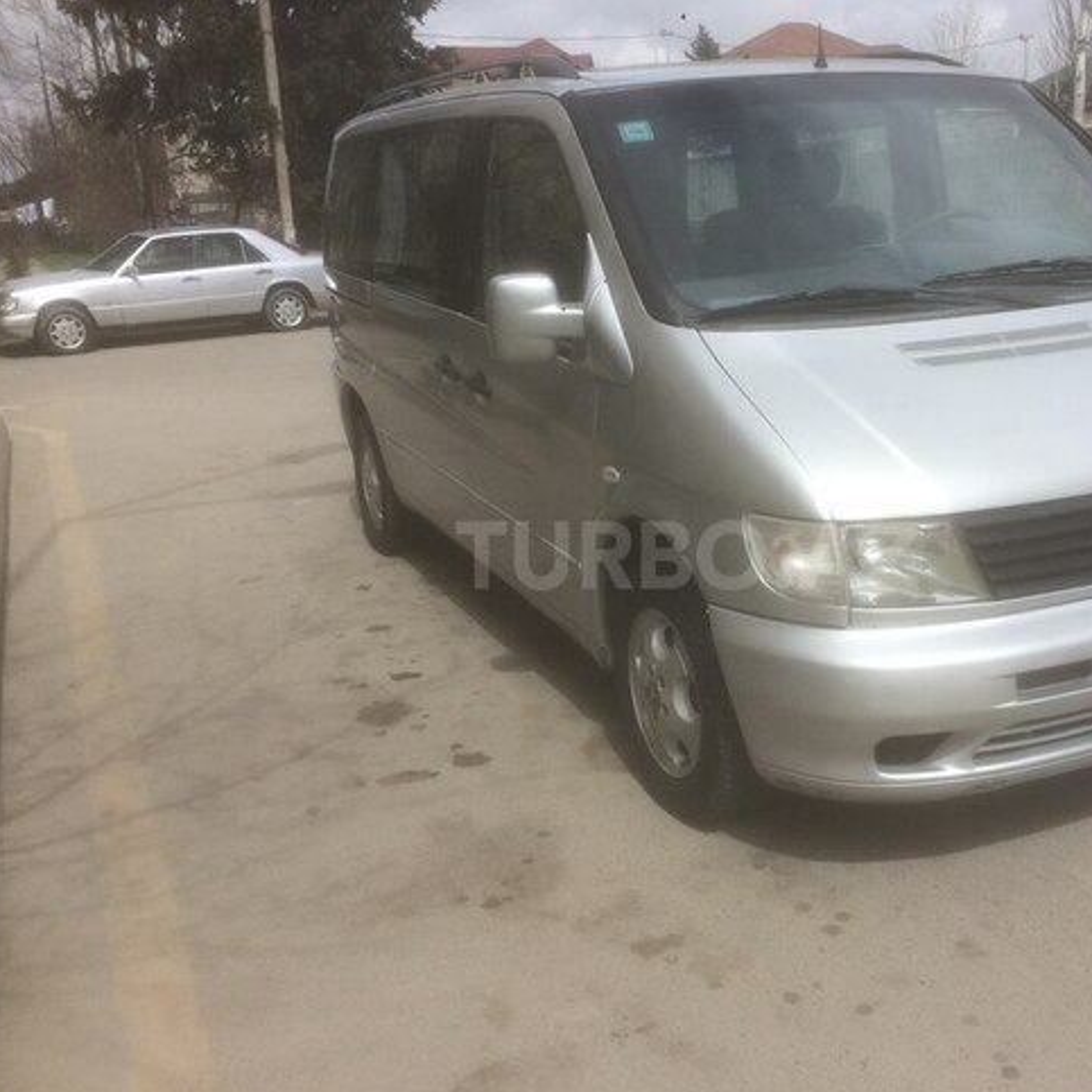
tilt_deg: -13.0
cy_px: 555
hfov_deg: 46.8
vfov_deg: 47.2
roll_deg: +2.6
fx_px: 1249
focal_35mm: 35
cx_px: 687
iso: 32
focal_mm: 4.15
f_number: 2.2
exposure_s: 1/2564
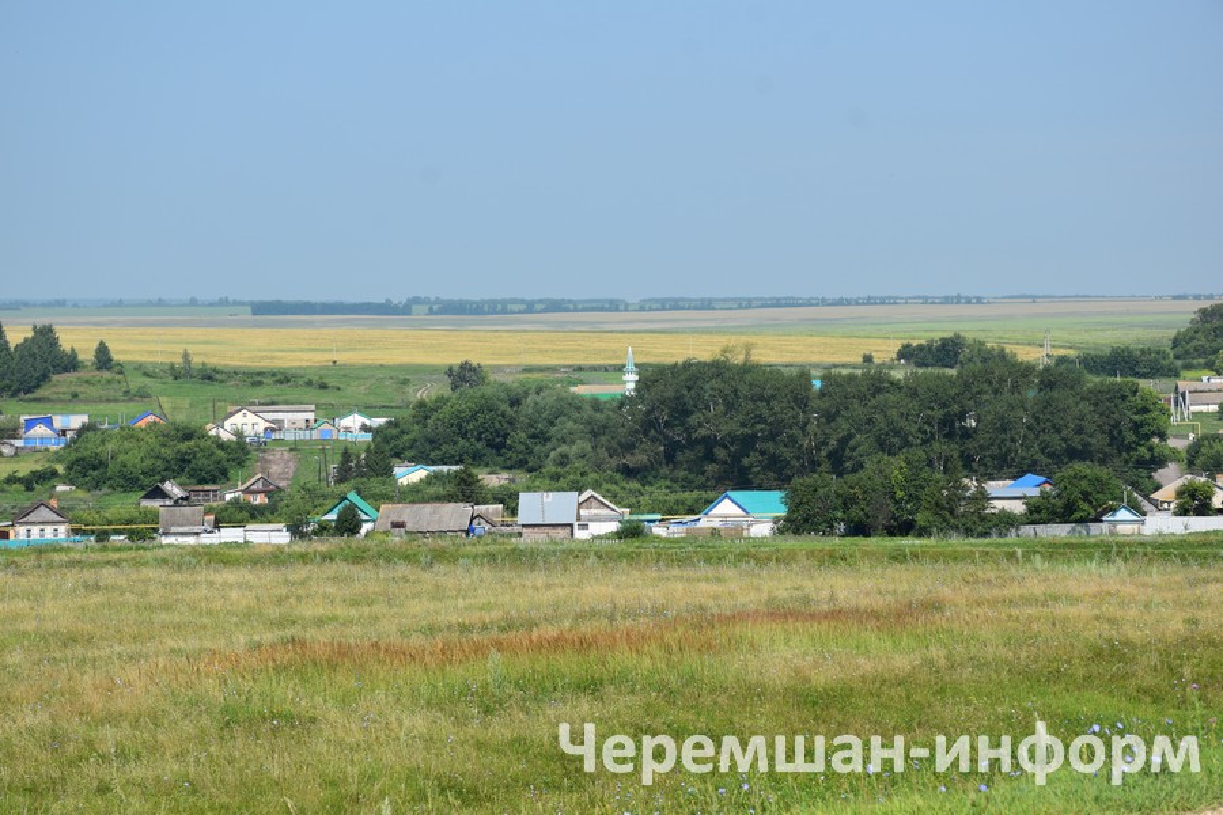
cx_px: 612
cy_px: 408
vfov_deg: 13.0
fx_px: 3567
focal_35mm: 105
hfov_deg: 19.5
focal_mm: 70
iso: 100
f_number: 8
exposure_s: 1/320
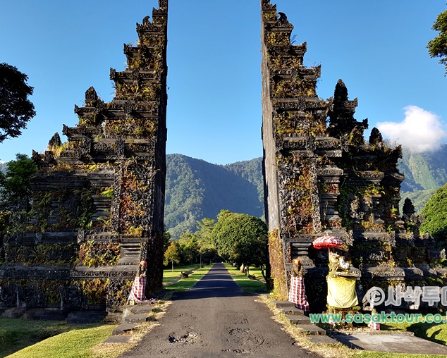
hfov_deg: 62.2
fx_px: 371
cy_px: 182
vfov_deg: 51.6
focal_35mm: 28
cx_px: 221
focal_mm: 4.2
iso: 50
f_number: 1.7
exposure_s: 1/964
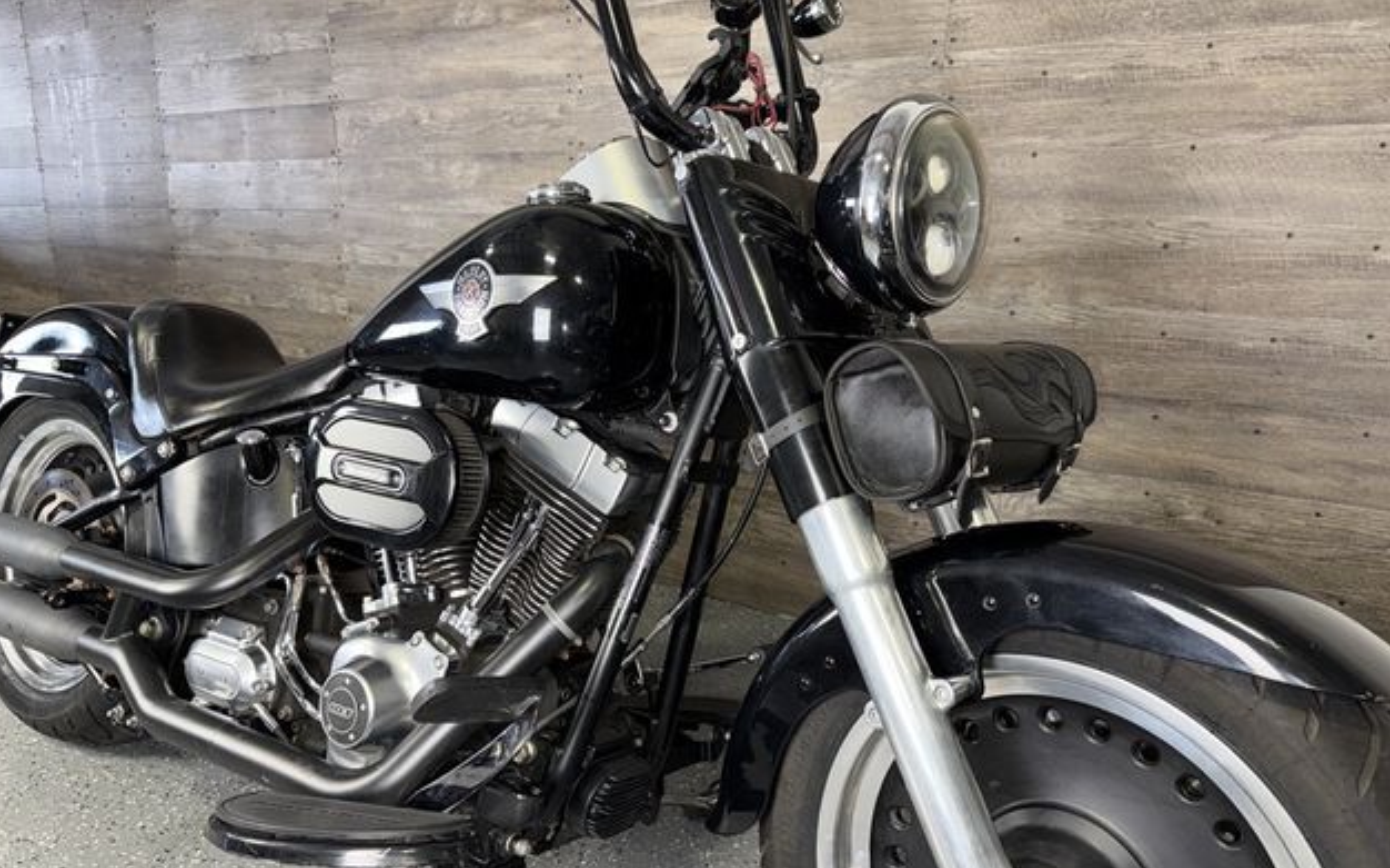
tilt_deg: -13.3
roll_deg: -0.7
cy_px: 460
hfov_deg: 70.4
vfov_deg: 47.6
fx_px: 985
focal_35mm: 26
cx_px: 684
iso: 64
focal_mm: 6.76
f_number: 1.78
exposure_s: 1/20
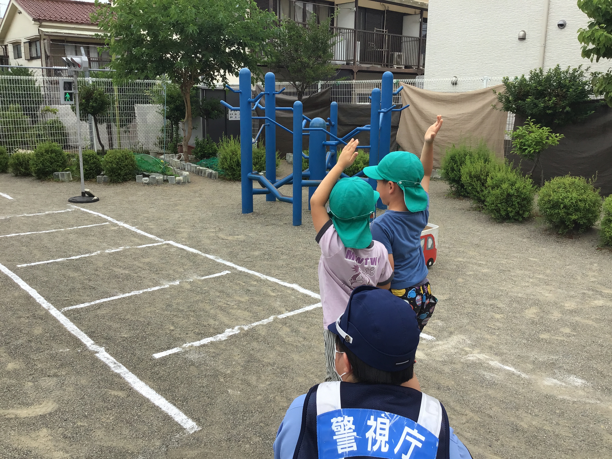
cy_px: 230
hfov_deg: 58.4
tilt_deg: -15.1
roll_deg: -2.2
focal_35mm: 31
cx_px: 306
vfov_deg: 45.4
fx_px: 548
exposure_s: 1/799
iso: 25
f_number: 2.4
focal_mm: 3.3
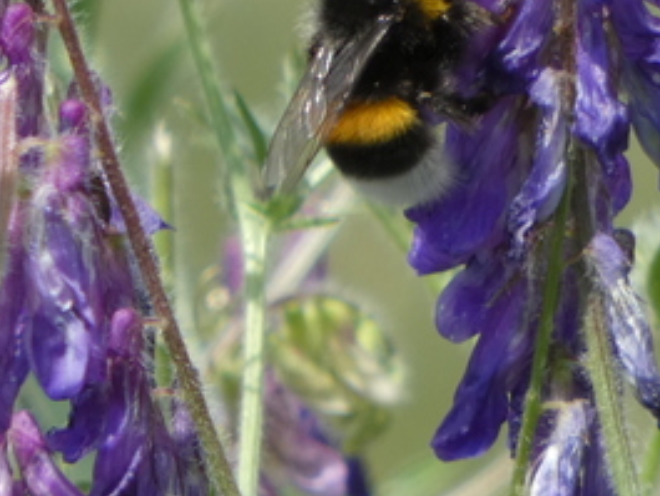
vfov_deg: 0.4
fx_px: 73668
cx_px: 549
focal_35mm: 3862
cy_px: -35
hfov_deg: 0.5
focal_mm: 215
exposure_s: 1/400
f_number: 5.9
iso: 80
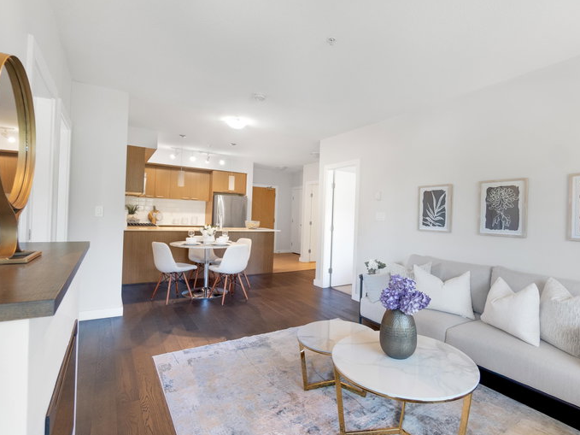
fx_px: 285
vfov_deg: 74.7
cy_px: 218
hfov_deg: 90.7
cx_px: 323
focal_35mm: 17
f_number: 4
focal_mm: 10
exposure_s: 1/50
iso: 1250
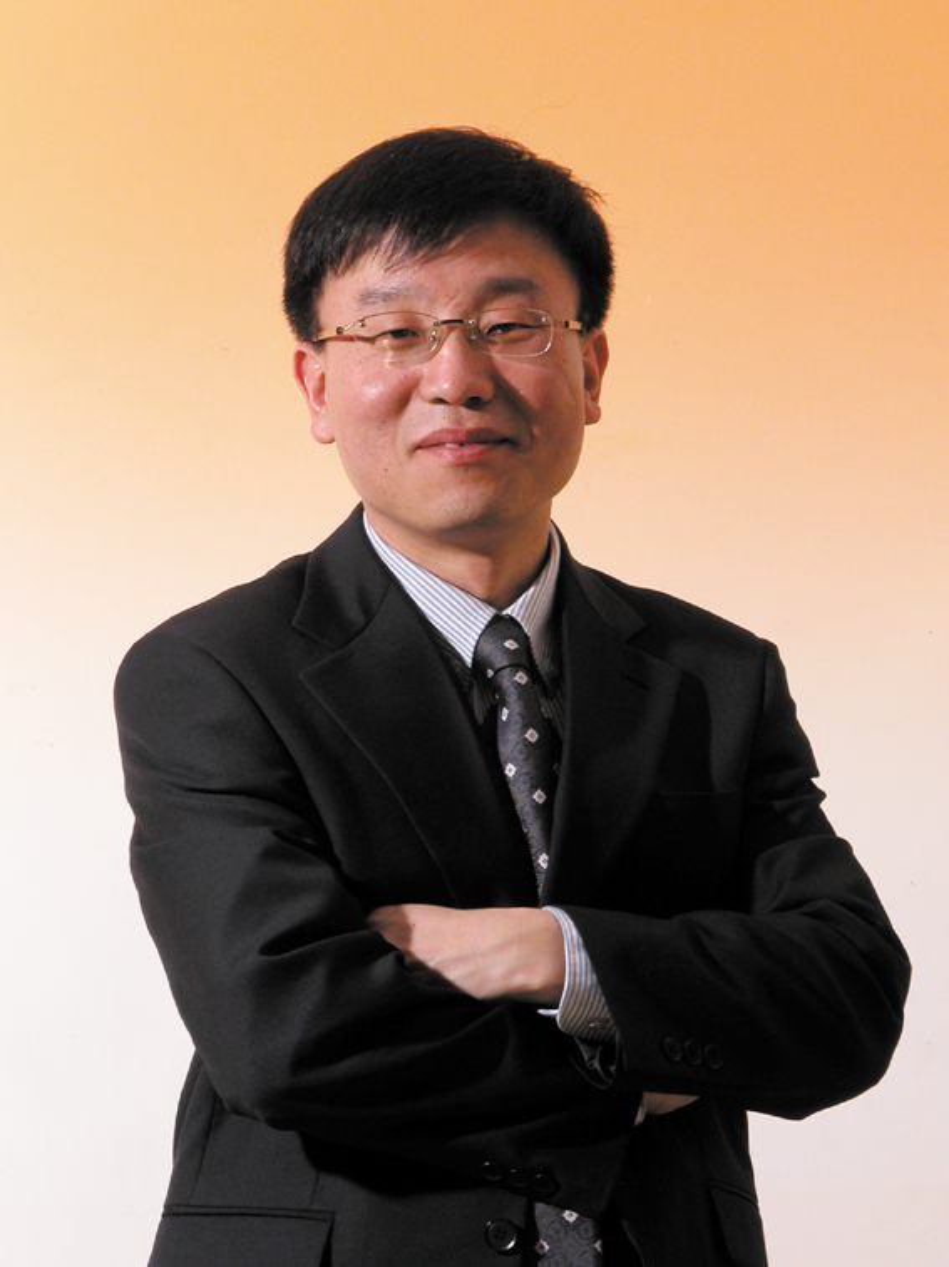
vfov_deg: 13.3
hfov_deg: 10.0
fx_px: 5414
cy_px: 634
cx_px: 474
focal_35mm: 148
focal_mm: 37.7
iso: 100
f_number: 7.8
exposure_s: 1/60
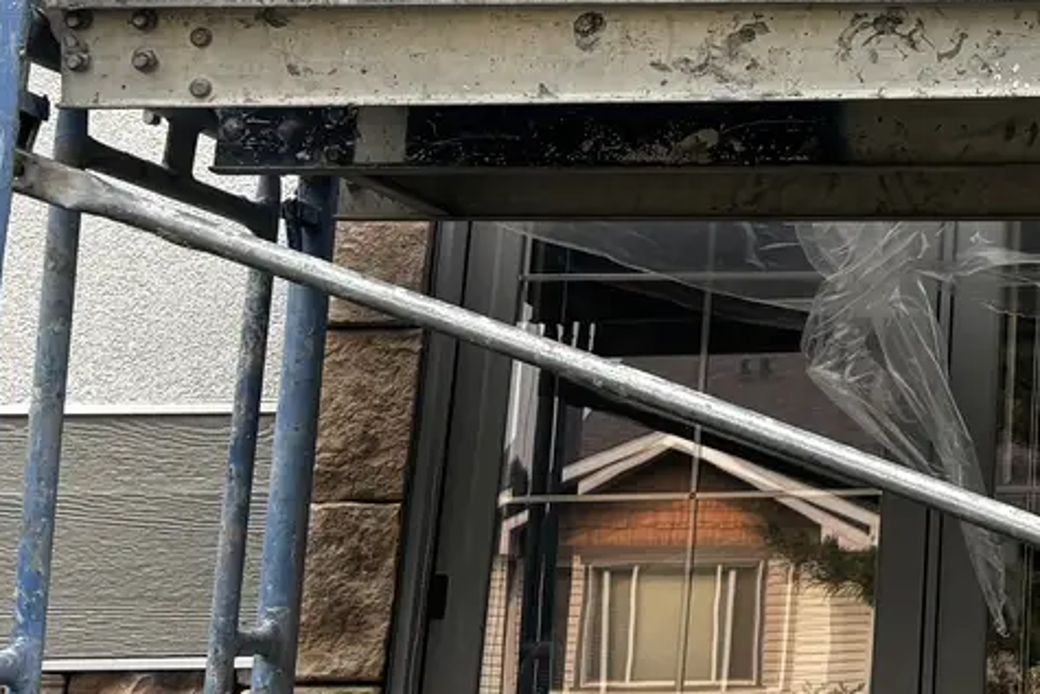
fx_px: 2630
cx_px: 1706
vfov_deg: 14.5
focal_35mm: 91
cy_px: -164
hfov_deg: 18.8
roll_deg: +1.3
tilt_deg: +16.2
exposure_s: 1/649
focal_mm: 5.96
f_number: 1.6
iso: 50
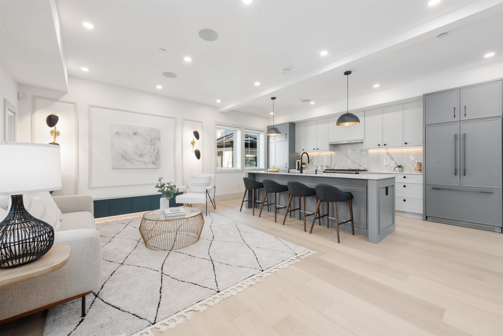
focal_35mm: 14
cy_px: 168
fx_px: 196
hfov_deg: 104.2
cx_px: 252
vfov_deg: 81.2
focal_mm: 14
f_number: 8
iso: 400
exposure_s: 1/2.5
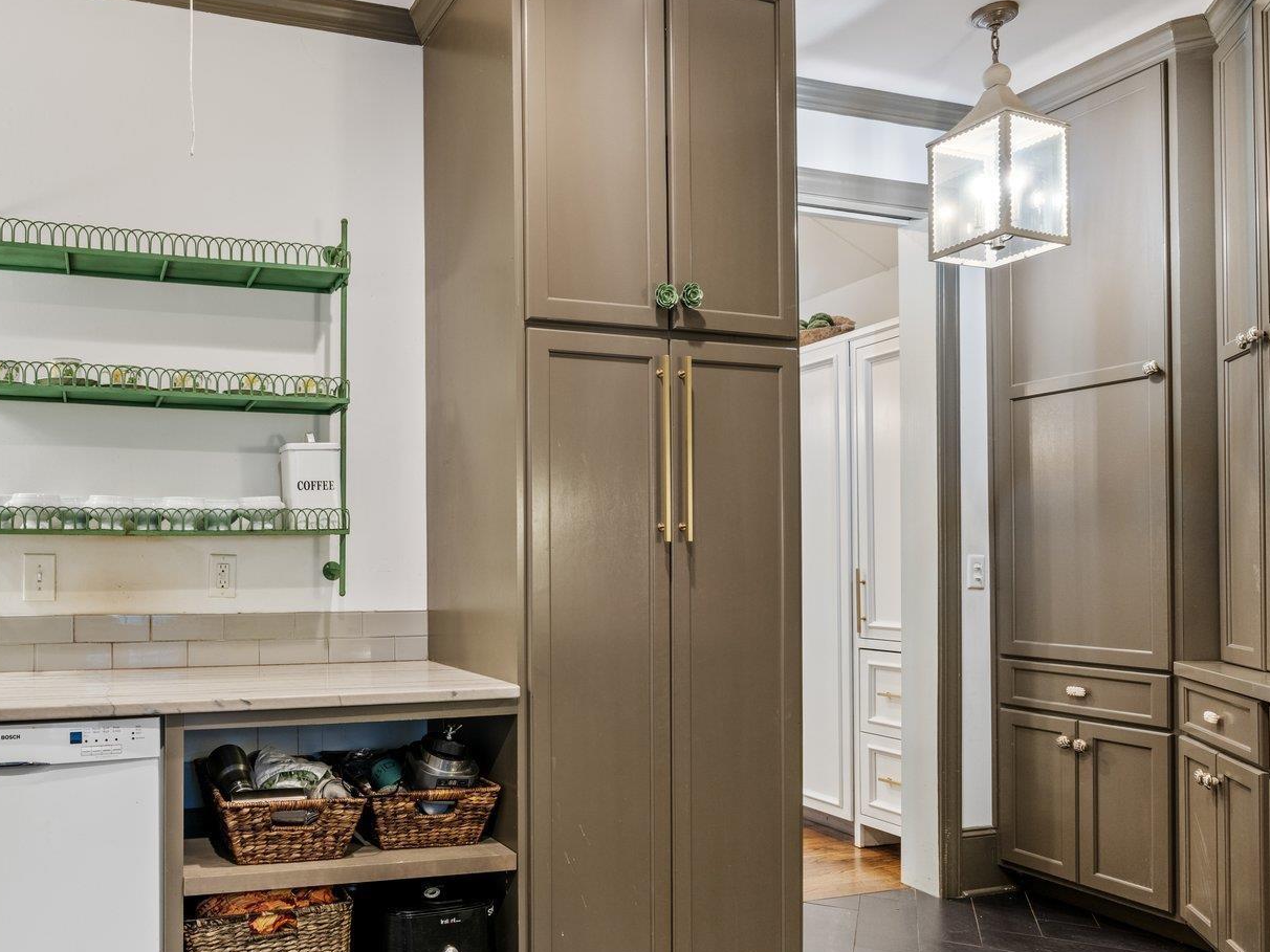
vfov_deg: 52.5
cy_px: 591
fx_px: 954
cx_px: 371
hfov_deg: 64.6
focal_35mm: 26
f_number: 9
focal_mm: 16
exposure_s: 1/6
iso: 200
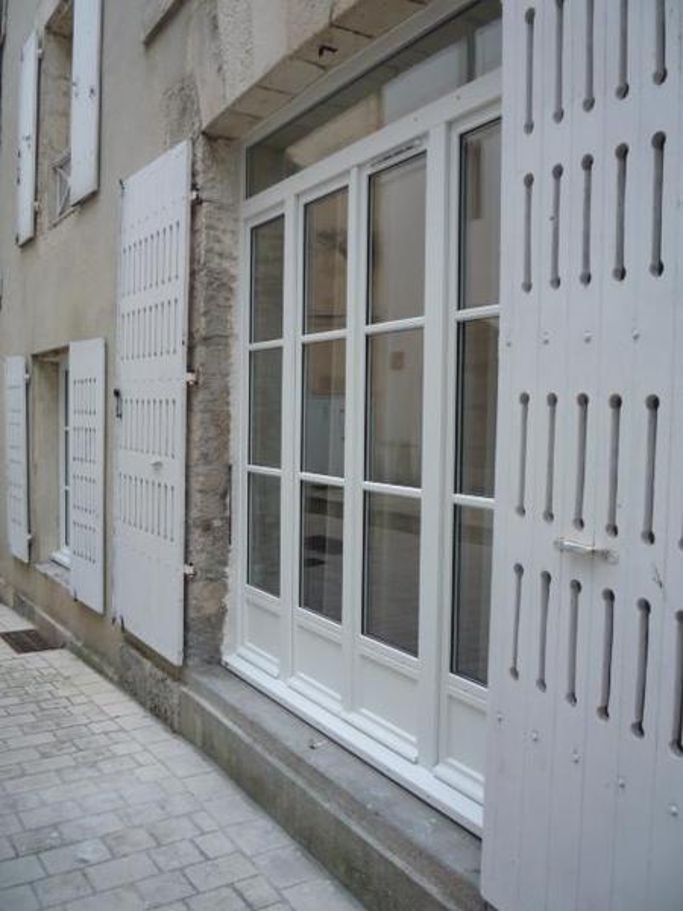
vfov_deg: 60.0
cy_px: 456
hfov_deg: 46.8
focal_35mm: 30
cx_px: 342
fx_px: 789
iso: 100
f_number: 3.3
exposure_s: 1/40
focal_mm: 5.2
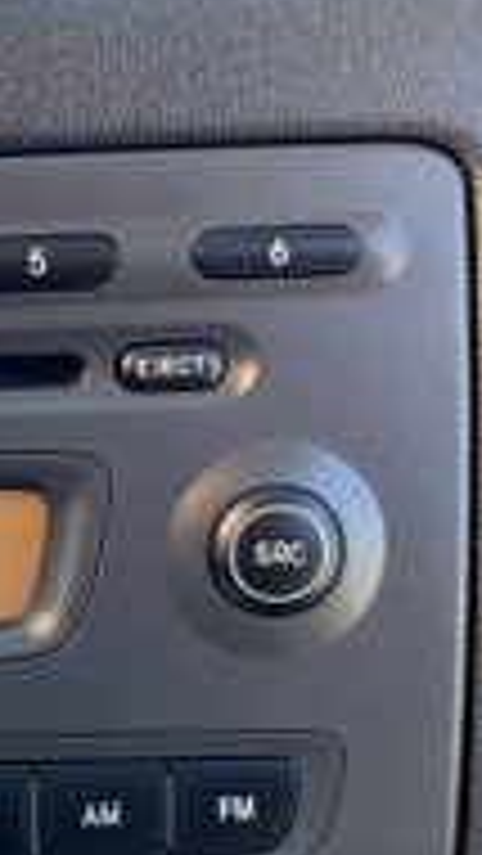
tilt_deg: -26.5
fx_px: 1998
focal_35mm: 88
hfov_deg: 12.7
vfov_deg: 24.0
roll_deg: +4.8
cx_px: -338
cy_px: 612
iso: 200
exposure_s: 1/157
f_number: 1.78
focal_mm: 6.76
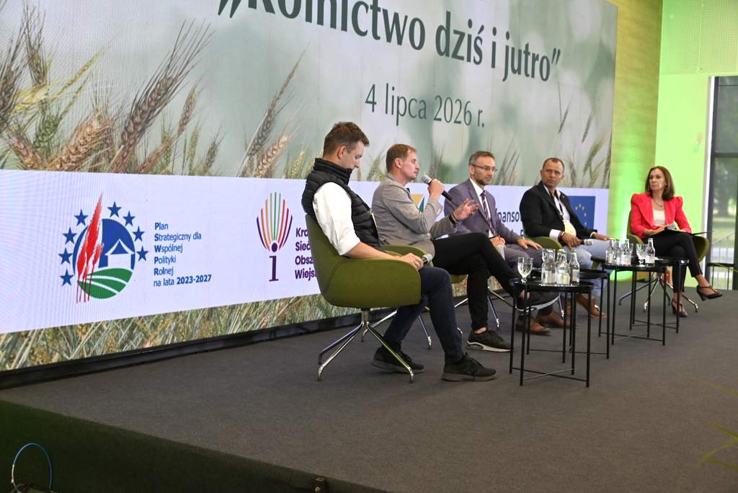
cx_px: 369
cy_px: 246
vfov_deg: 29.3
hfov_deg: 42.7
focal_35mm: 46
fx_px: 943
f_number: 5.3
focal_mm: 46
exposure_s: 1/50
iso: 360
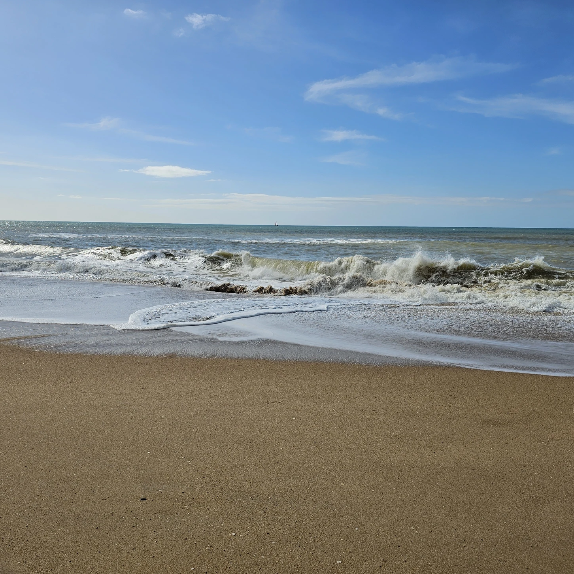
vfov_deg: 57.3
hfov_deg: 57.1
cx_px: 253
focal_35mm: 28
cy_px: 291
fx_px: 525
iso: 10
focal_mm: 6.3
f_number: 1.7
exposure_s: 1/2071
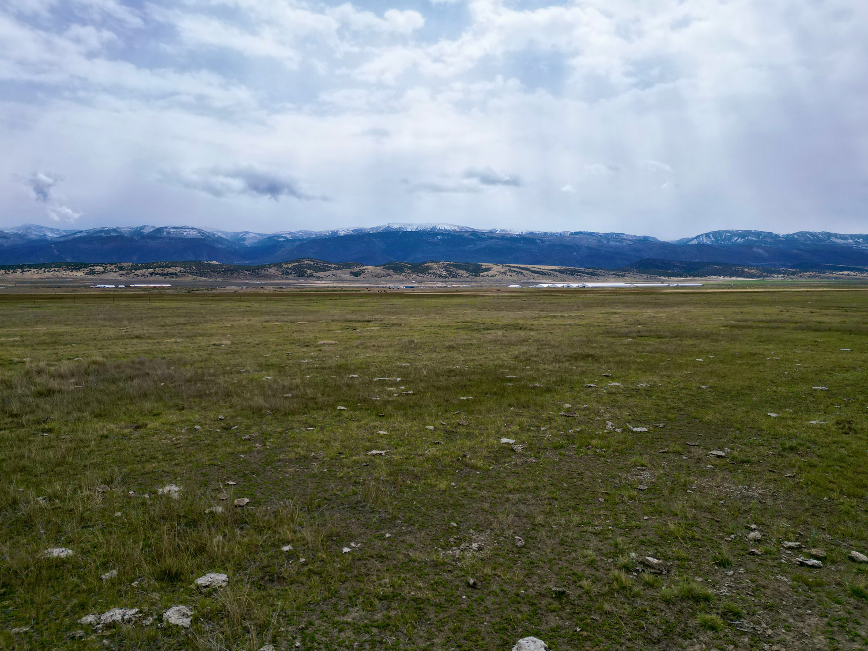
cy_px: 315
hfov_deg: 69.4
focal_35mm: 25
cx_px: 440
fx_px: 627
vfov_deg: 54.9
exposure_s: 1/5000
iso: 110
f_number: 1.7
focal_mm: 6.72
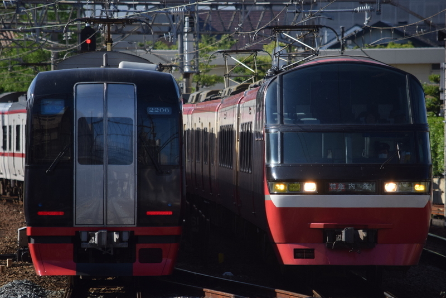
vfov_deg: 3.5
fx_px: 4833
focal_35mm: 390
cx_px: 223
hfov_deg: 5.3
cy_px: 149
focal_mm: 260
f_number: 5.6
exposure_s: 1/640
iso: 100
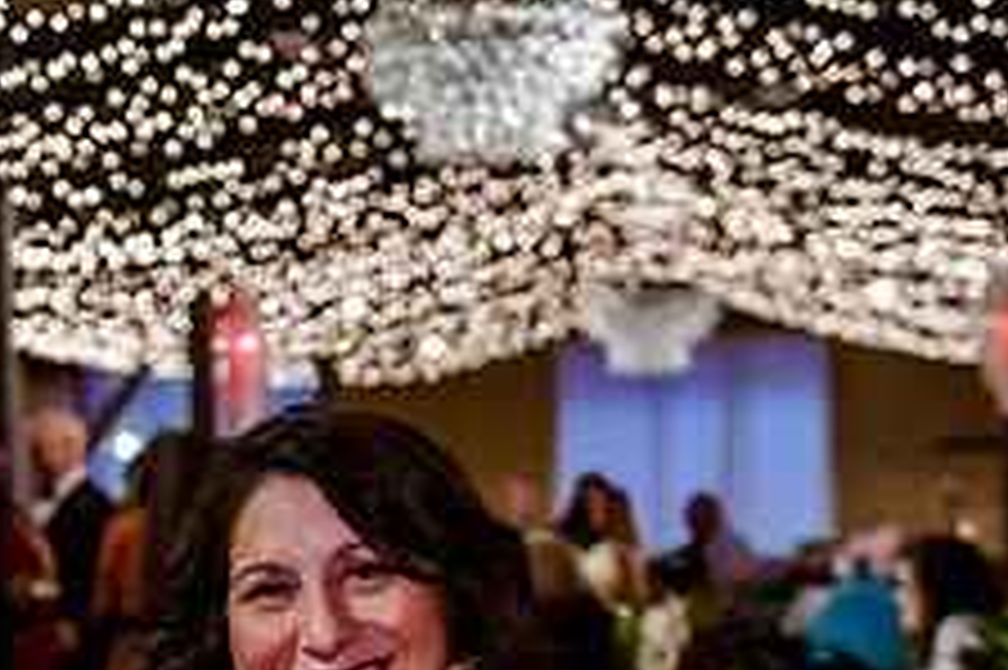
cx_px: 176
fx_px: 2854
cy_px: 629
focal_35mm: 102
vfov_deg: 13.3
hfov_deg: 19.8
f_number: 2.8
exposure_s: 1/125
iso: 4000
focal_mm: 34
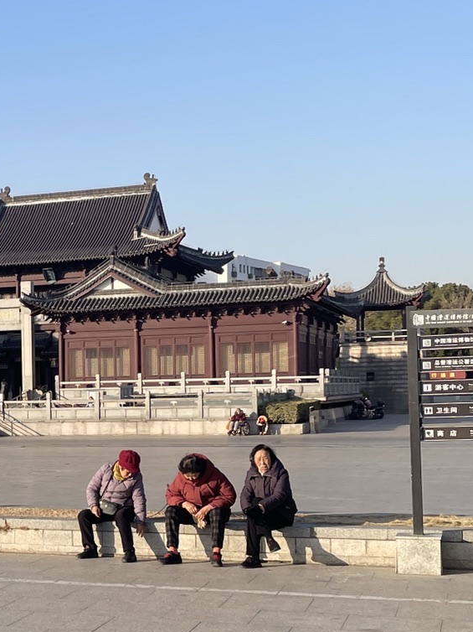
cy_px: 422
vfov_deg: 28.0
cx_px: -88
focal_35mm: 69
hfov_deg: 20.0
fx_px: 1258
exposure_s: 1/2257
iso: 32
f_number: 1.6
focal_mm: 4.2
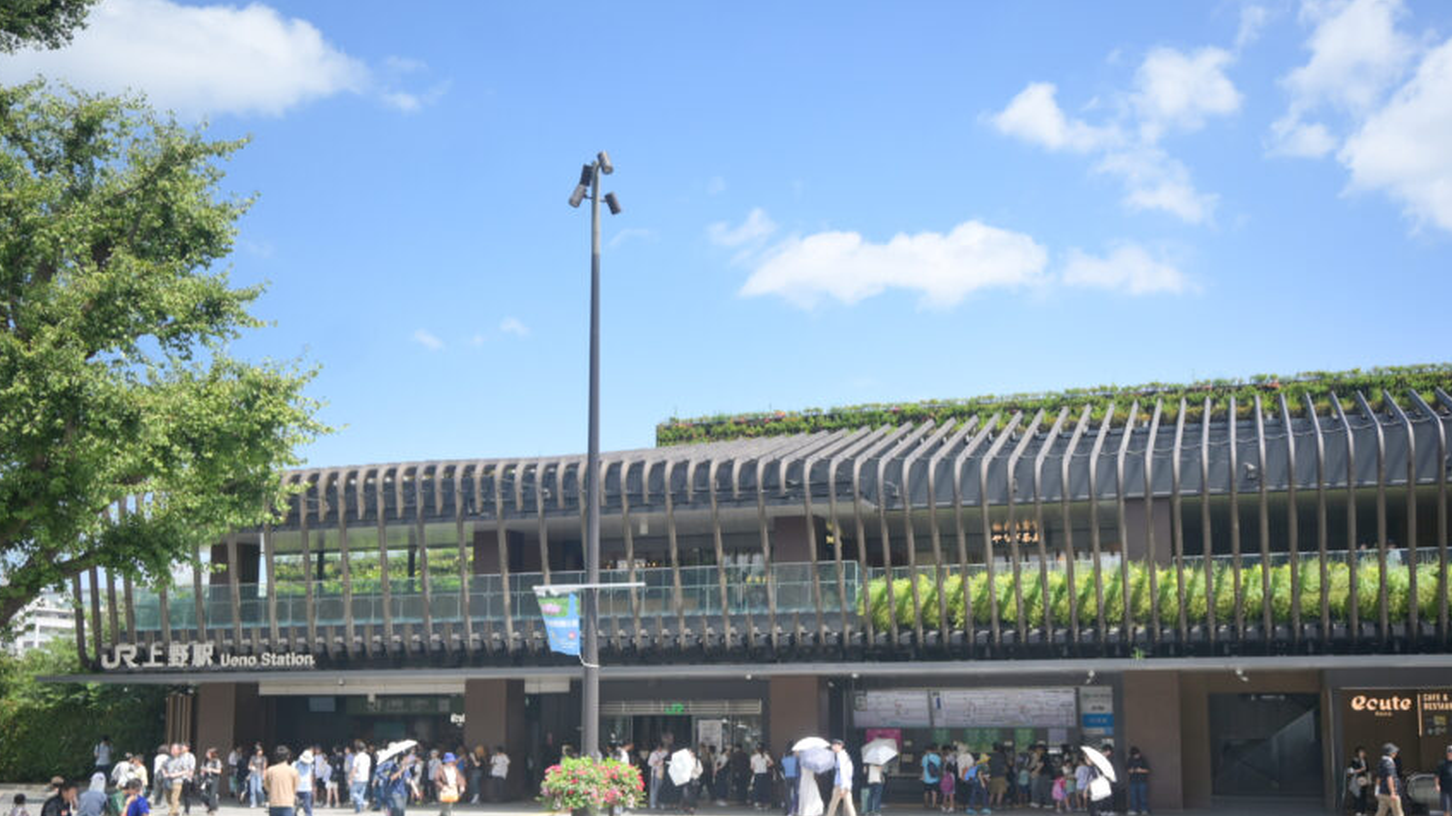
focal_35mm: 38
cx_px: 771
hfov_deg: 52.8
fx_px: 1463
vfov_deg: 30.9
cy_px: 556
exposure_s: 1/640
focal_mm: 20
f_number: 3.8
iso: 100
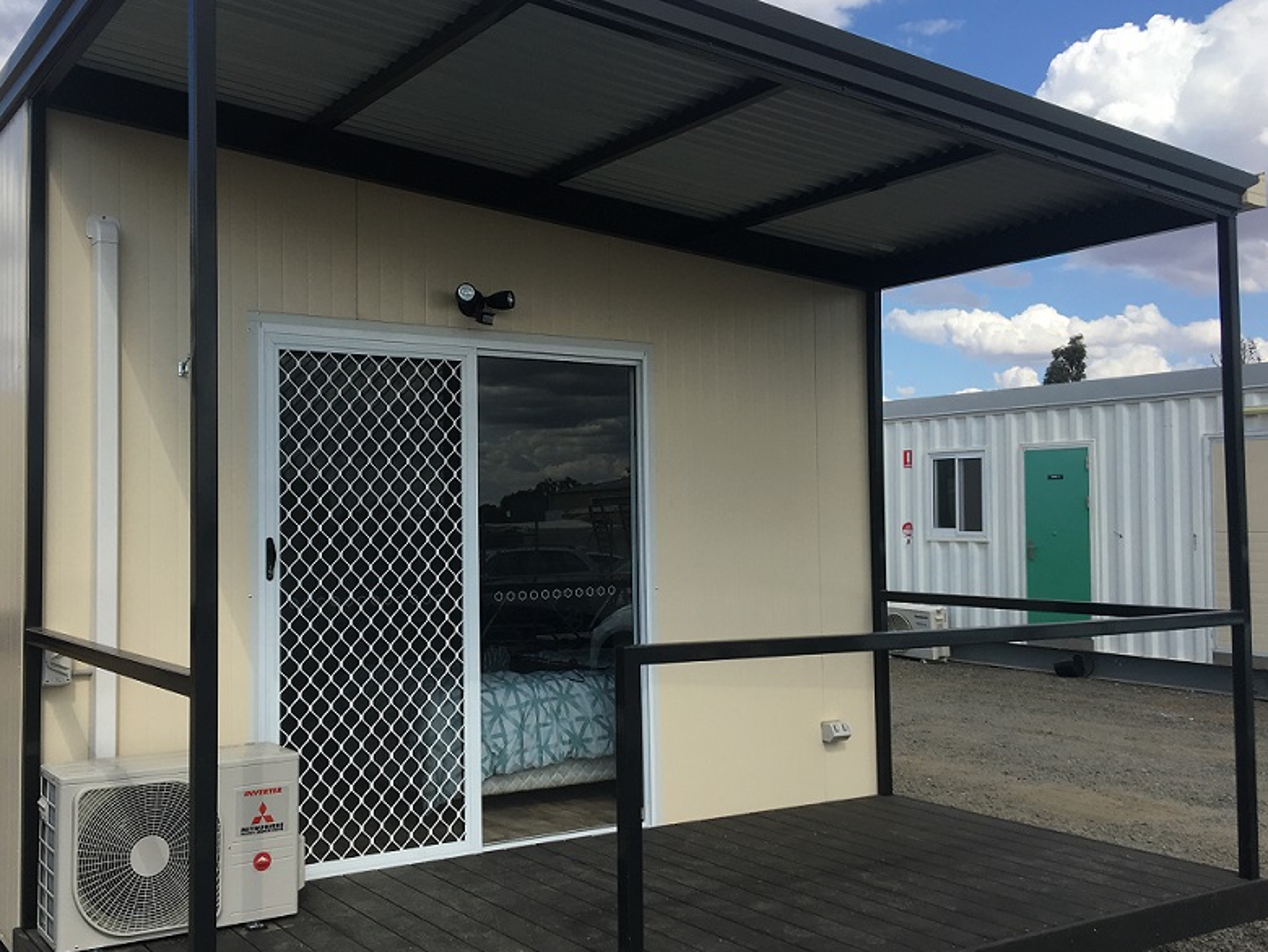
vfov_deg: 39.7
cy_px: 462
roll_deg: +0.4
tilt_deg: +3.9
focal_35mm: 36
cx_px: 504
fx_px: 1320
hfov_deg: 51.0
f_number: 2.2
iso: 25
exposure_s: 1/1508
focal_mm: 4.15
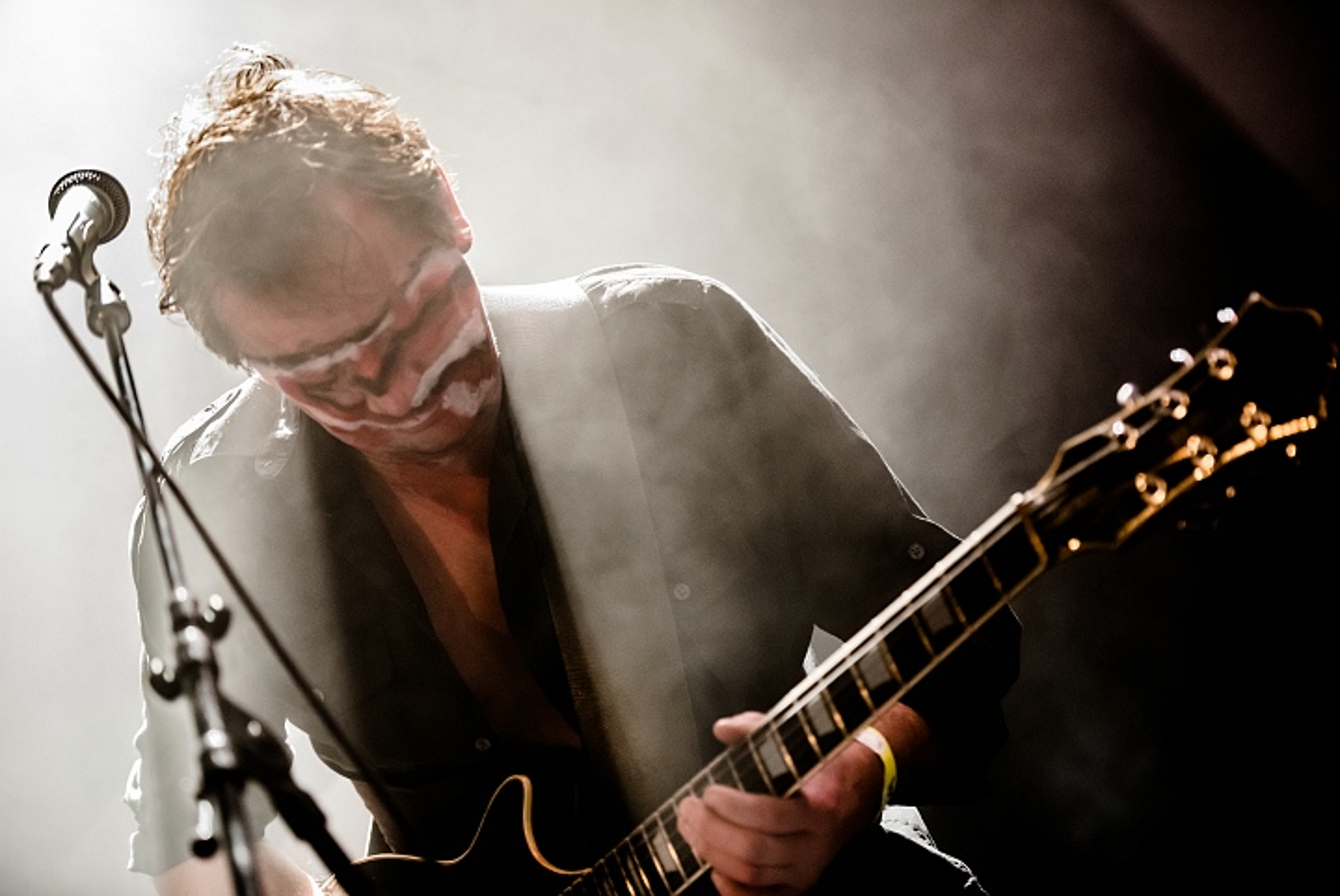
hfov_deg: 19.4
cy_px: 448
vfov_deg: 13.1
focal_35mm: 105
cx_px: 670
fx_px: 3911
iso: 4000
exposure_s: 1/80
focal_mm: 105
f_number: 2.8
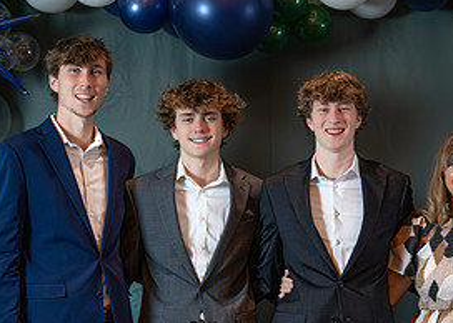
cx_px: 364
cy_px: 325
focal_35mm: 115
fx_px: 1479
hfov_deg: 17.3
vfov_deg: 12.3
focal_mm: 50
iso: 1600
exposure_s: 1/500
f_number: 1.2
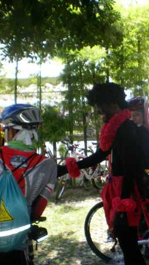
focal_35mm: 56
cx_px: 136
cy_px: 133
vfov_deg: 37.2
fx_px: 393
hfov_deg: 21.0
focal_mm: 6.3
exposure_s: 1/98.6
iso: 50
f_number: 4.6
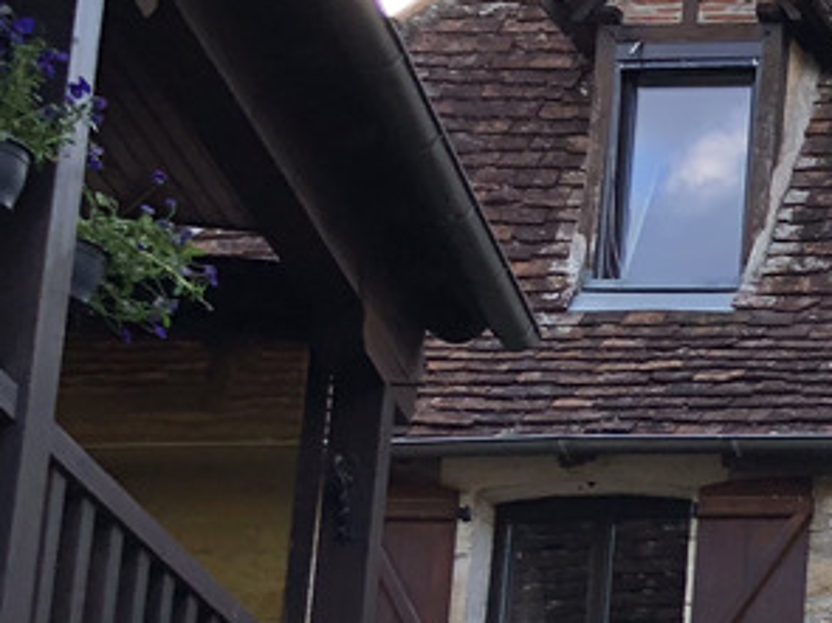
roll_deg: +0.3
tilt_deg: +11.6
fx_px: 2739
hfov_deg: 14.6
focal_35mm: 114
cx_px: 1616
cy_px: 823
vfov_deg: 12.6
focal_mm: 4
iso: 20
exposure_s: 1/197
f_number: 1.8
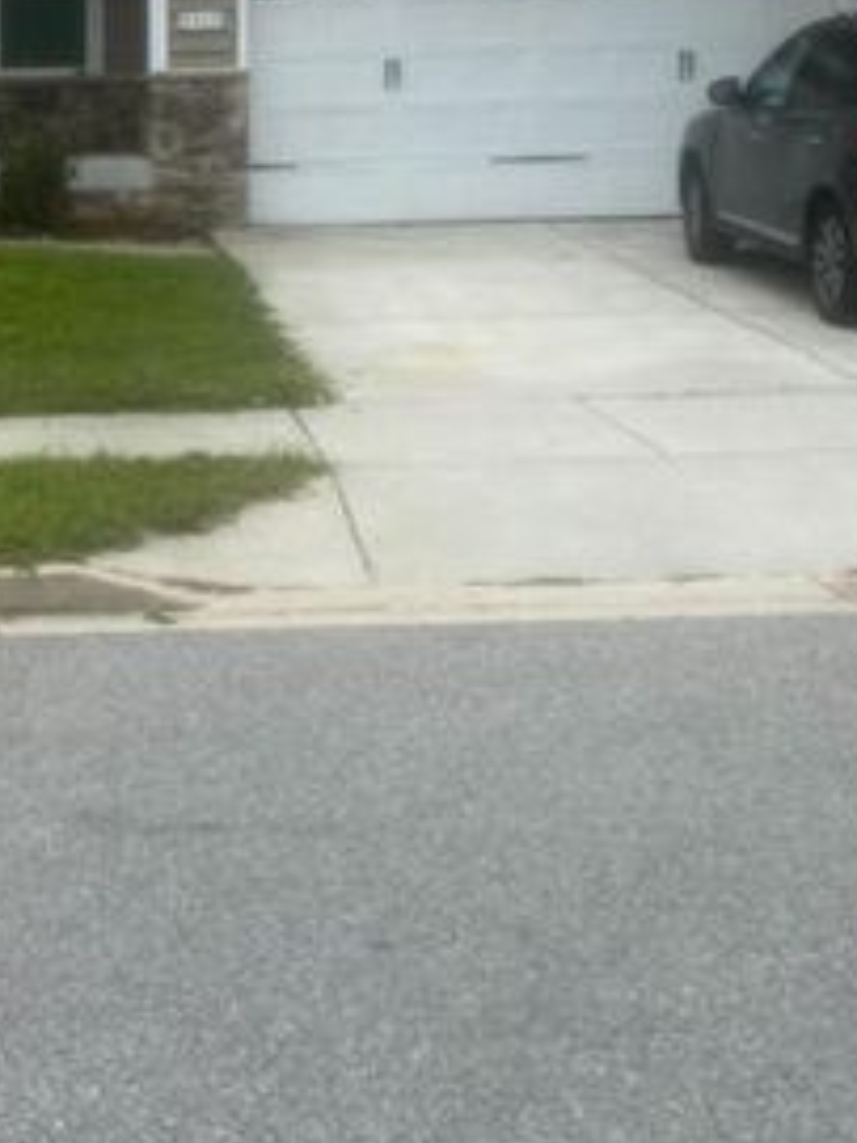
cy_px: 335
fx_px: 2114
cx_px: -51
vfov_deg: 29.9
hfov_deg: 21.9
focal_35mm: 64
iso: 32
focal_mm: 4.25
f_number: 1.8
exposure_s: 1/1808
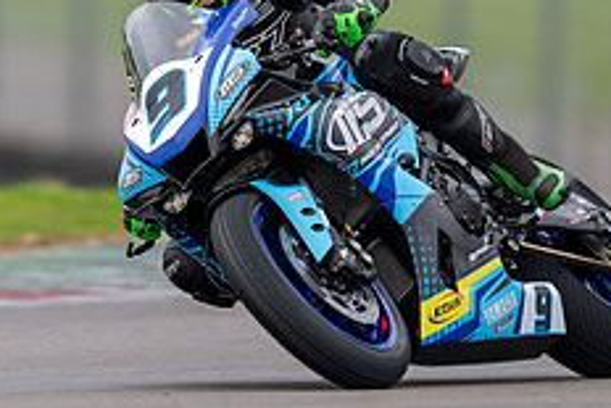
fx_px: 28105
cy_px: 48
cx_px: 148
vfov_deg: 0.8
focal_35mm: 1655
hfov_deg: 1.2
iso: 125
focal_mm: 600
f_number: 4.5
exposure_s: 1/500
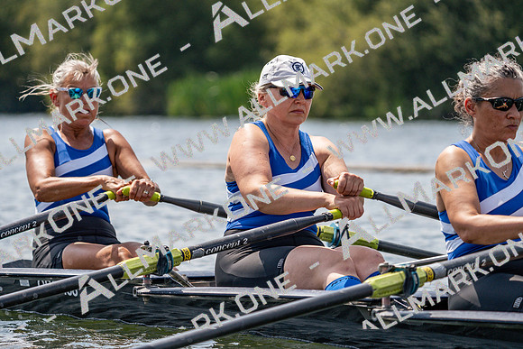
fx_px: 3662
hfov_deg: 8.2
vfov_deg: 5.5
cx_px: 262
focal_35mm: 252
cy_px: 174
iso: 250
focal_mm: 252
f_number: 5.6
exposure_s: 1/1600
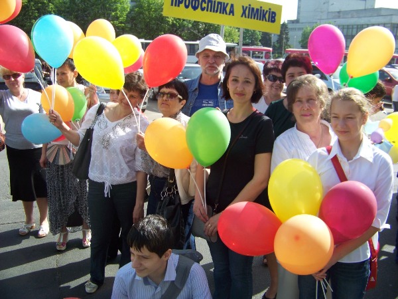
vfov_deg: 39.7
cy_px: 150
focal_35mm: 36
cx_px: 199
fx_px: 414
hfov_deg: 51.4
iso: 71
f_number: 2.8
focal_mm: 5.85
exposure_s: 1/500
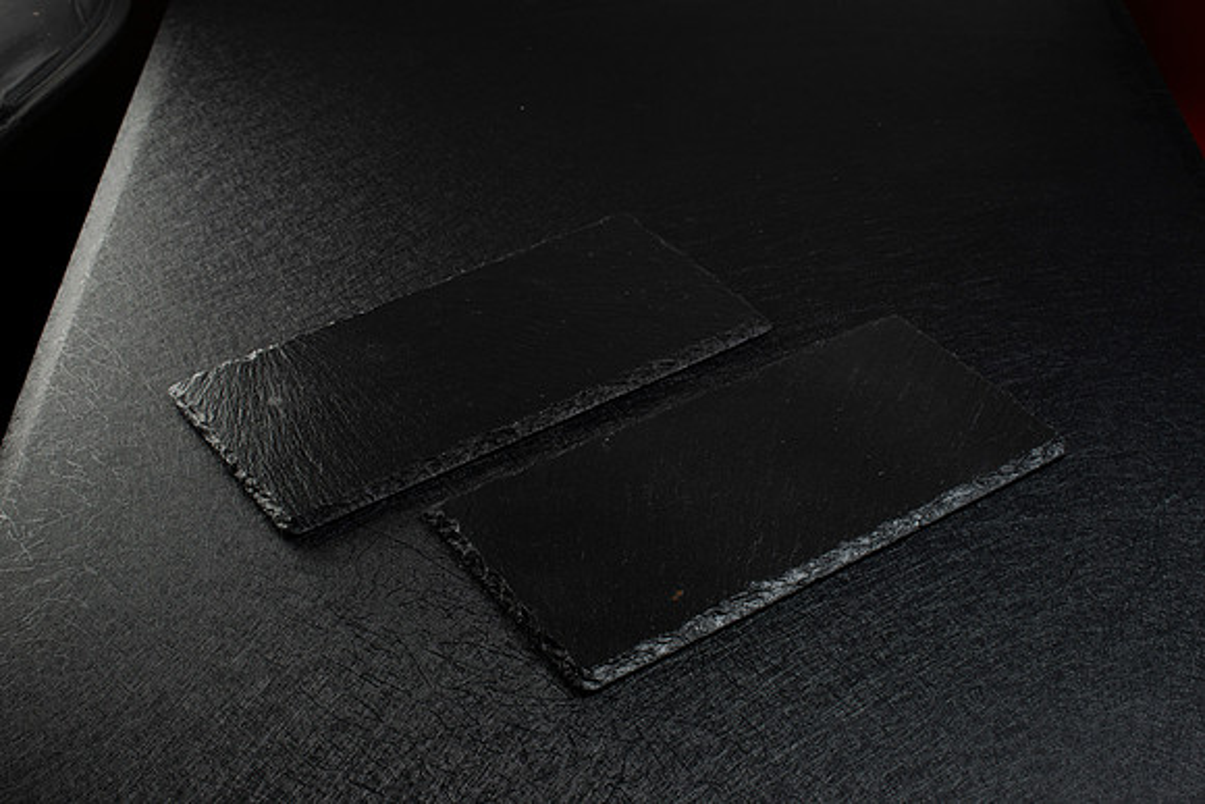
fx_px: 1690
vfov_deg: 26.8
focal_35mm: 50
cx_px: 598
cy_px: 404
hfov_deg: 39.2
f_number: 13
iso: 200
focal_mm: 50
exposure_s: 1/200
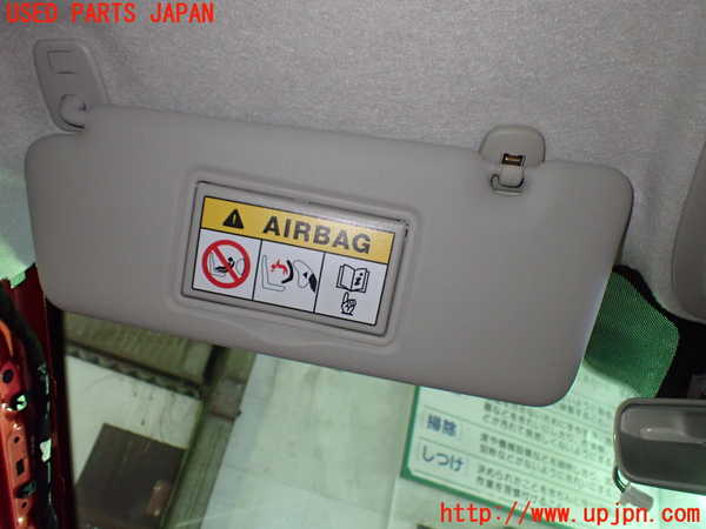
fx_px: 612
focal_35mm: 30
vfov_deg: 46.8
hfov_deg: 60.0
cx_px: 353
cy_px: 264
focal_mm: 5.4
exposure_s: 1/50
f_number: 2.3
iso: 800
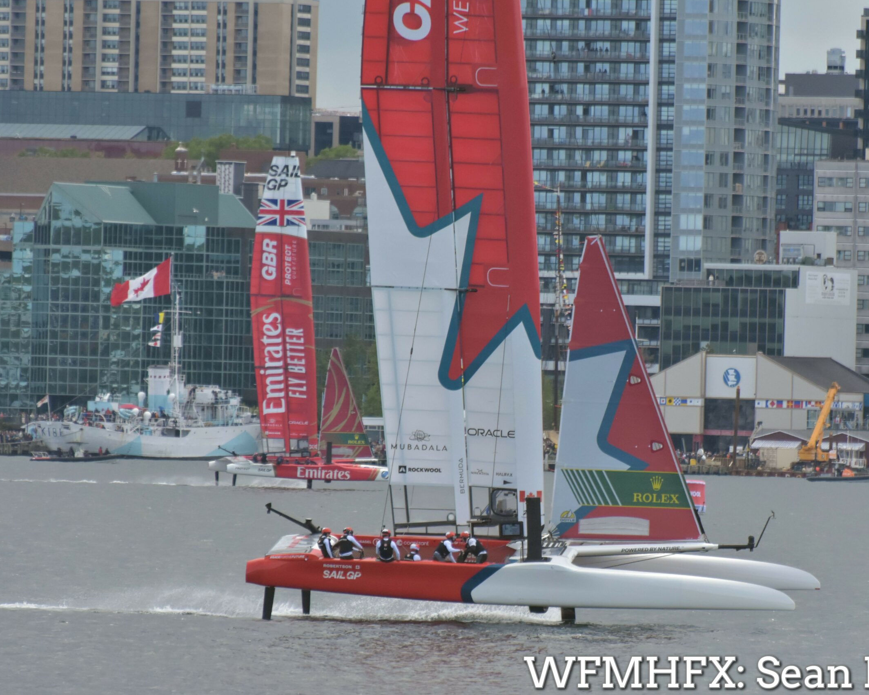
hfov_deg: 3.8
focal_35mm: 508
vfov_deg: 3.0
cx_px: 480
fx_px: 13067
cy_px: 347
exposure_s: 1/5000
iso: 2000
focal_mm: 300
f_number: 6.3
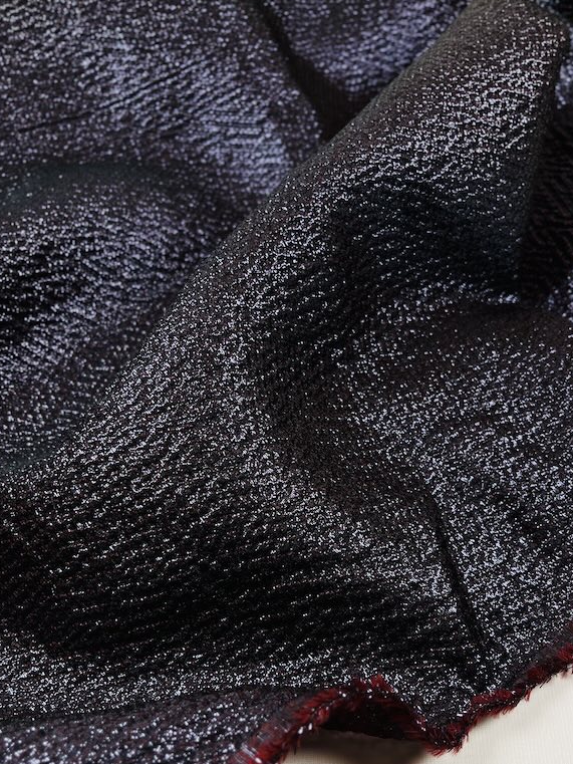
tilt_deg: -53.6
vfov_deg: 52.0
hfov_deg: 40.7
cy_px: 482
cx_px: 297
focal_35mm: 35
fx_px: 772
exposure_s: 1/432
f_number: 1.6
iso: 50
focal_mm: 5.1
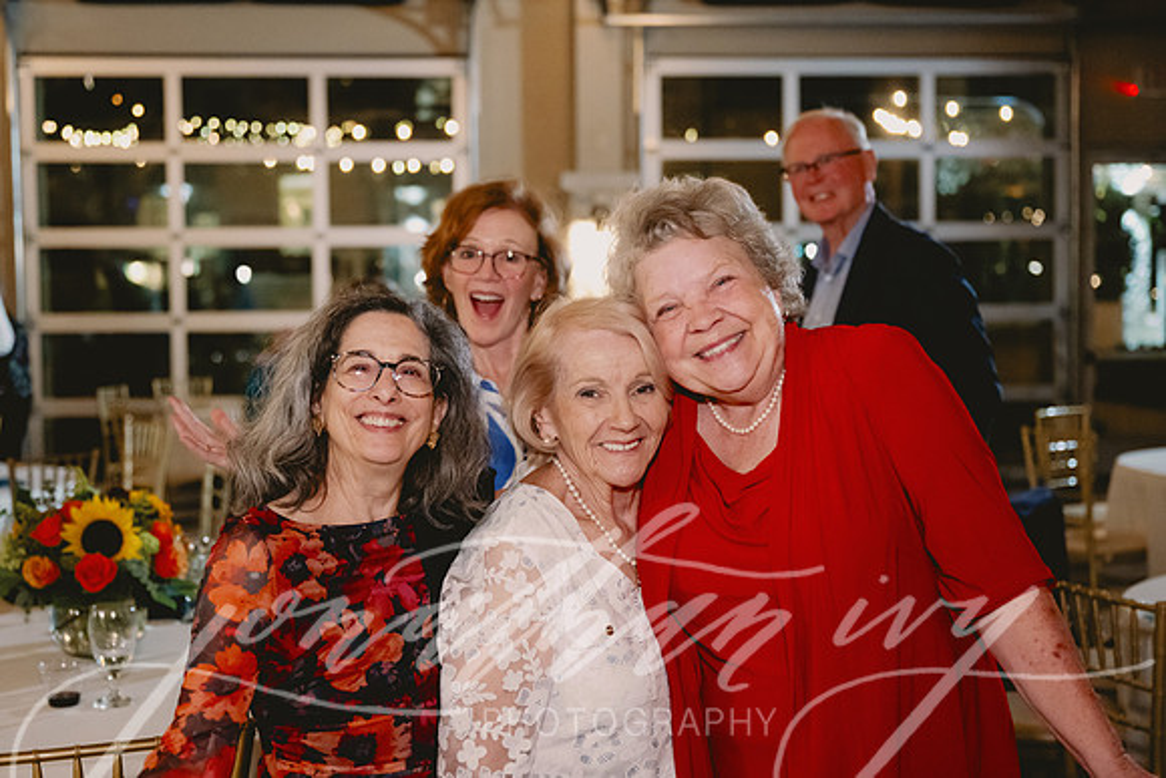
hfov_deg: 38.6
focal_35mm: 51
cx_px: 561
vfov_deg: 26.3
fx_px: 1666
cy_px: 379
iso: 5000
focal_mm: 47
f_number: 2.8
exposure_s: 1/125
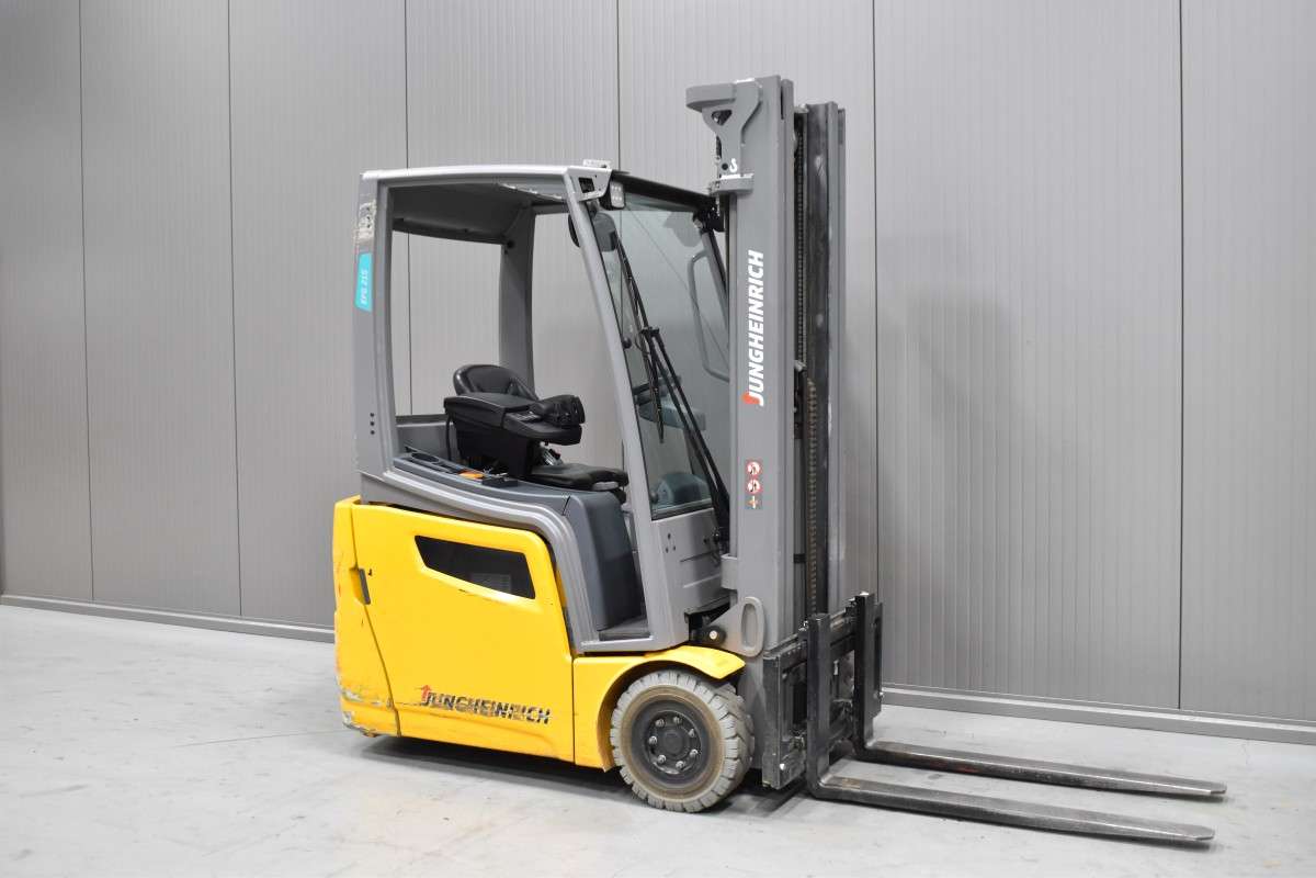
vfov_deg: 36.9
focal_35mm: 36
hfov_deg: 53.1
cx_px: 658
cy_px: 439
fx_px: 1316
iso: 1600
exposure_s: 1/30
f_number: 5
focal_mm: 24
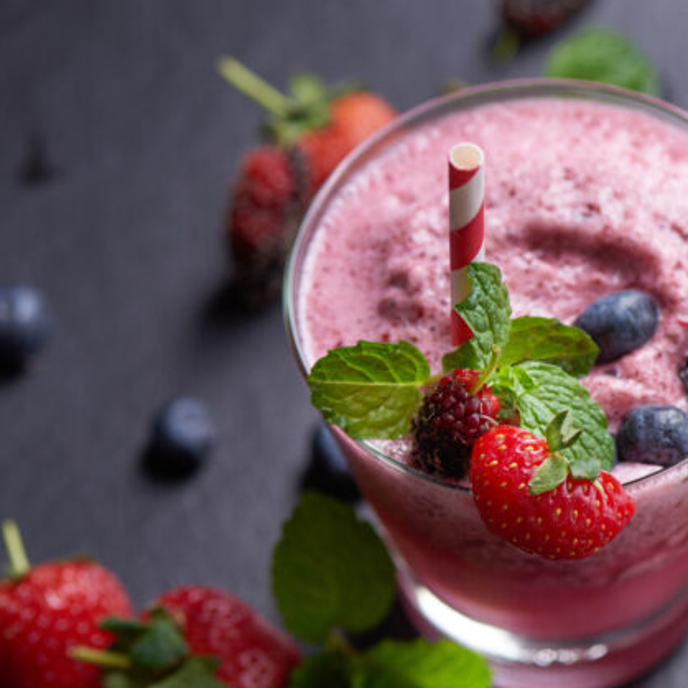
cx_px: 494
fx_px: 3688
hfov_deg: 10.6
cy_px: 411
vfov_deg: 10.7
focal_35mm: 164
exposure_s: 1/160
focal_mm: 105
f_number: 8
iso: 100
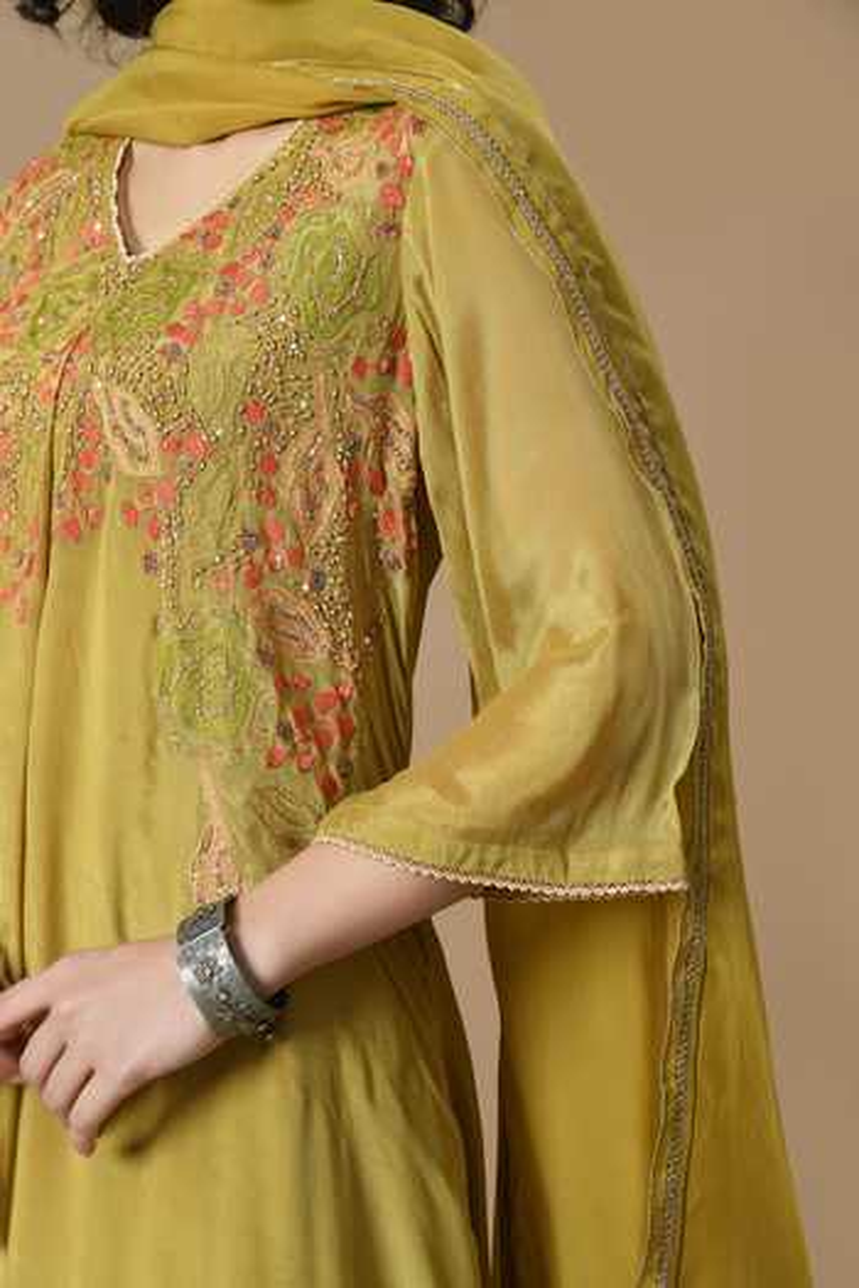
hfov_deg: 19.5
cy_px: 644
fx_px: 2505
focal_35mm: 70
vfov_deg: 28.8
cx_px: 430
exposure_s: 1/160
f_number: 8
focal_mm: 70
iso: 200
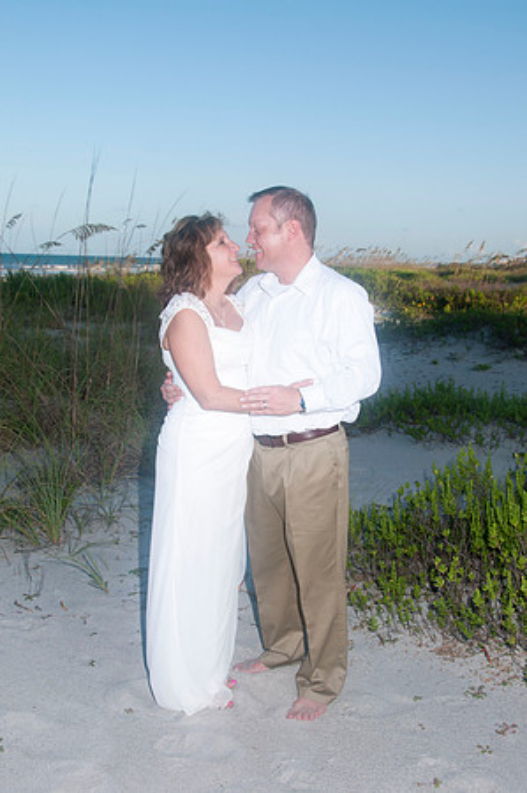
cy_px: 396
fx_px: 858
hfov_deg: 34.1
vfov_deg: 49.6
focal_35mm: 39
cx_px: 264
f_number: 8
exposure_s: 1/250
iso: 100
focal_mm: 26
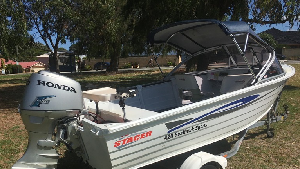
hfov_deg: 59.5
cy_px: 116
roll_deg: +0.9
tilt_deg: -11.4
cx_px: 146
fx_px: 263
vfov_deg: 35.2
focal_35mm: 33
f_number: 2.2
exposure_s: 1/5917
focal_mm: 4.15
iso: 25
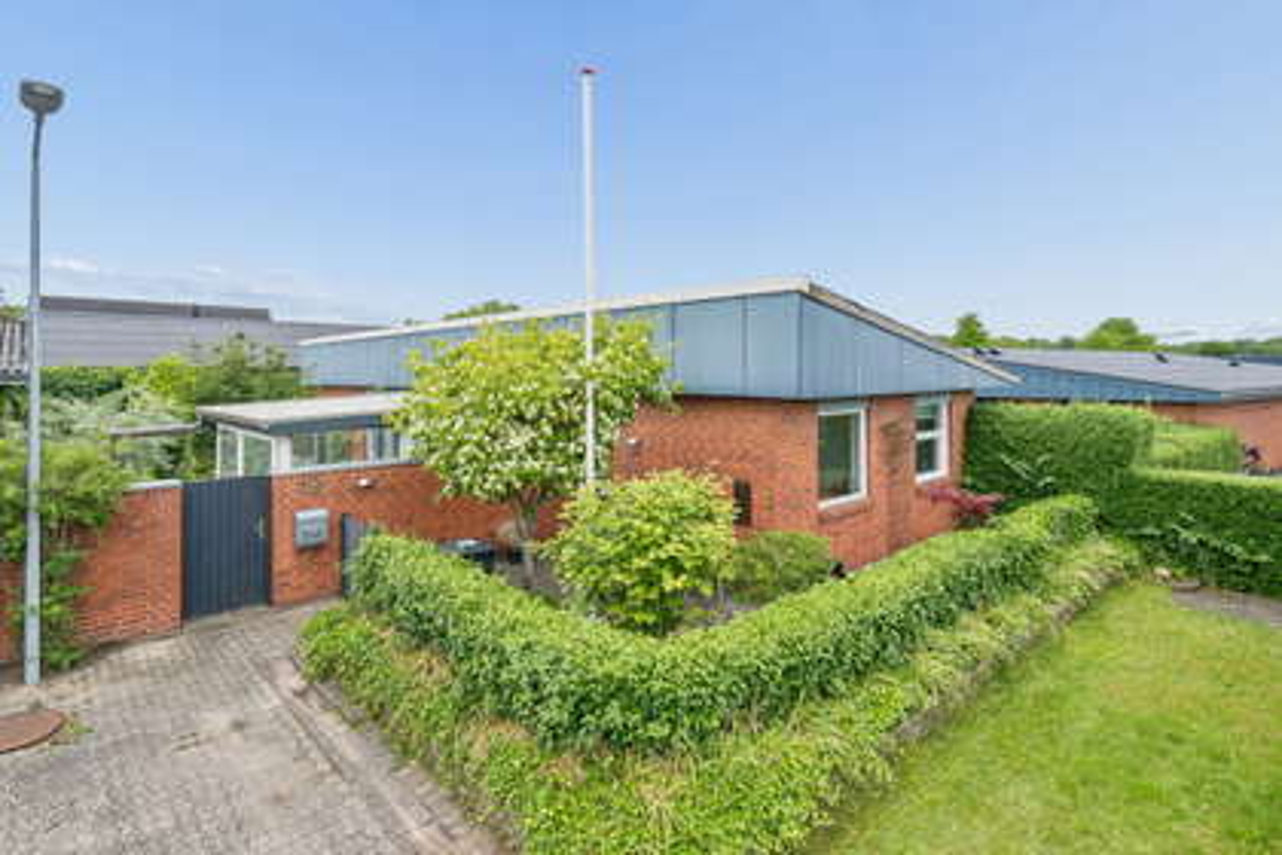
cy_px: 428
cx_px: 641
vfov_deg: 67.4
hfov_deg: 90.0
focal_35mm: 18
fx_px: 641
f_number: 7.1
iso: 1000
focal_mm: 18
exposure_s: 1/1000
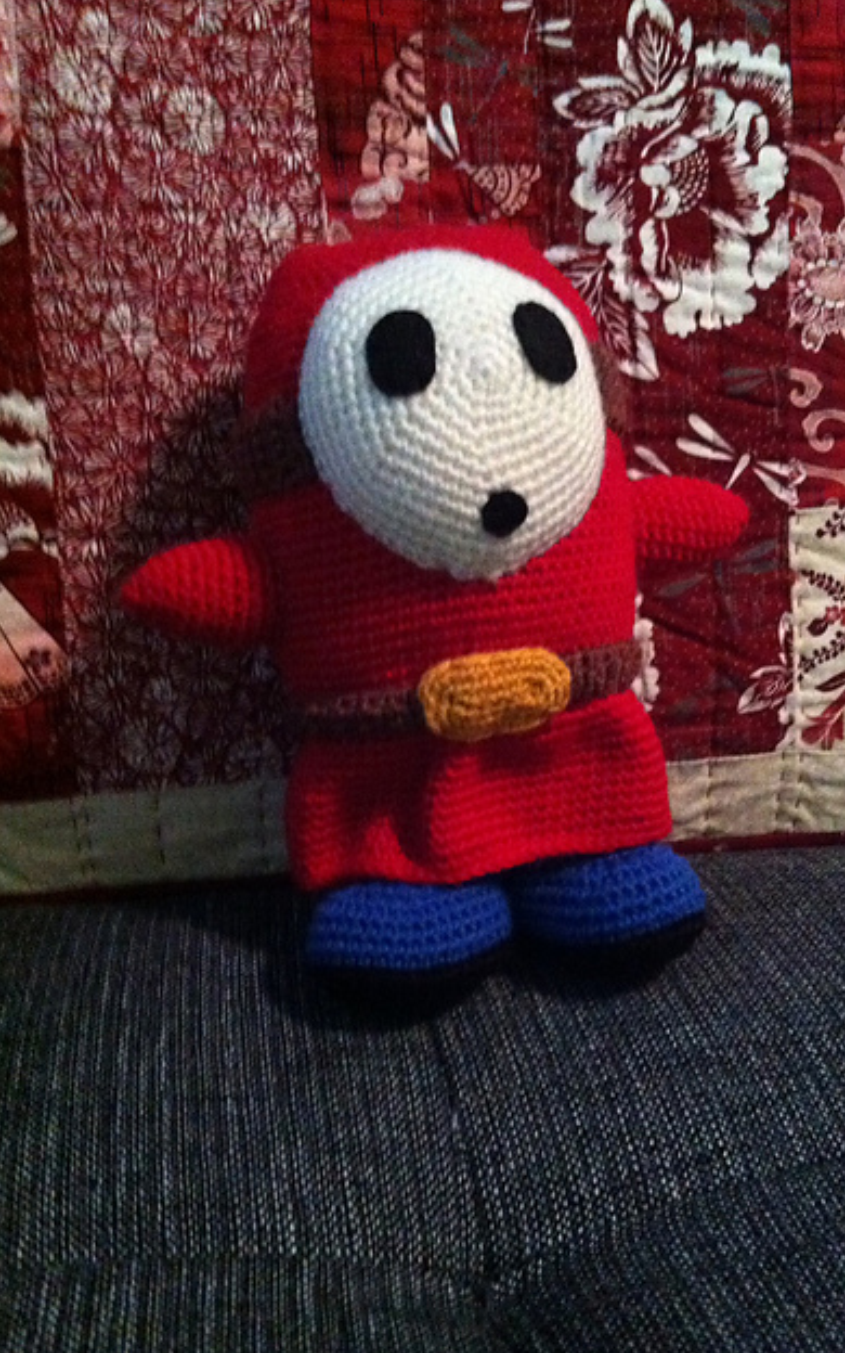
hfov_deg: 33.5
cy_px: 670
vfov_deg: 51.5
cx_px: 477
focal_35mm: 38
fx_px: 1400
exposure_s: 1/15
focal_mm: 3.85
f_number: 2.8
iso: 1000
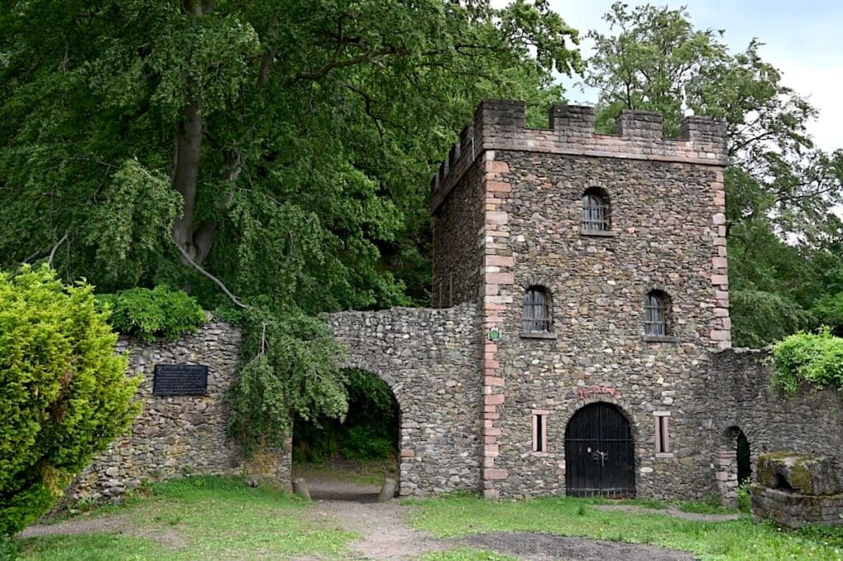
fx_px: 620
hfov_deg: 68.4
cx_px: 422
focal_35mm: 26
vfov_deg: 48.7
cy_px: 280
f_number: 5.6
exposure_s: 1/250
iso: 200
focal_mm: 26.5
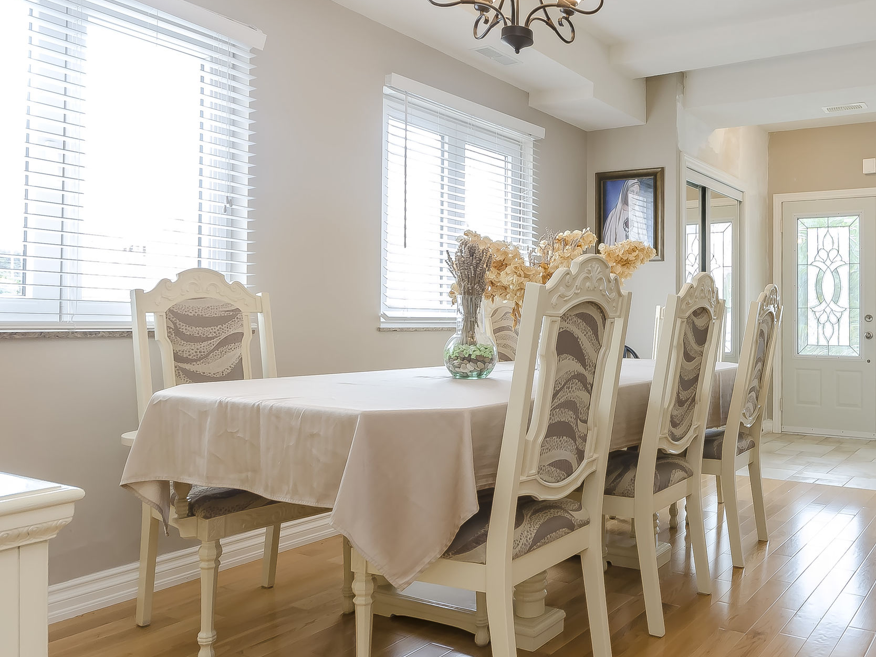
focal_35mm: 29
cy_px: 316
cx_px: 664
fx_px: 734
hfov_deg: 58.3
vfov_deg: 48.2
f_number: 8
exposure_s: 1/13
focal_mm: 12
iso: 250
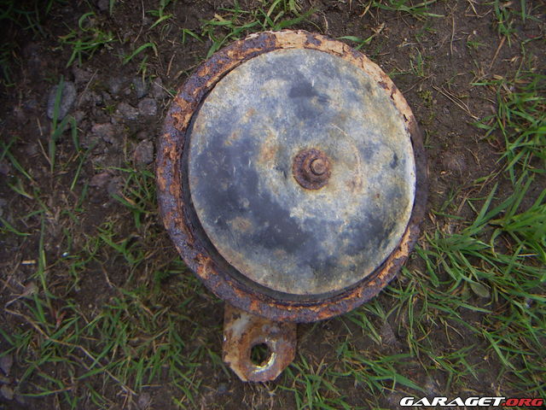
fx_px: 568
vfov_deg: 39.7
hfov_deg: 51.4
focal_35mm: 36
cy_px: 205
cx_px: 273
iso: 50
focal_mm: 4.7
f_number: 2.8
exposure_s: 1/200
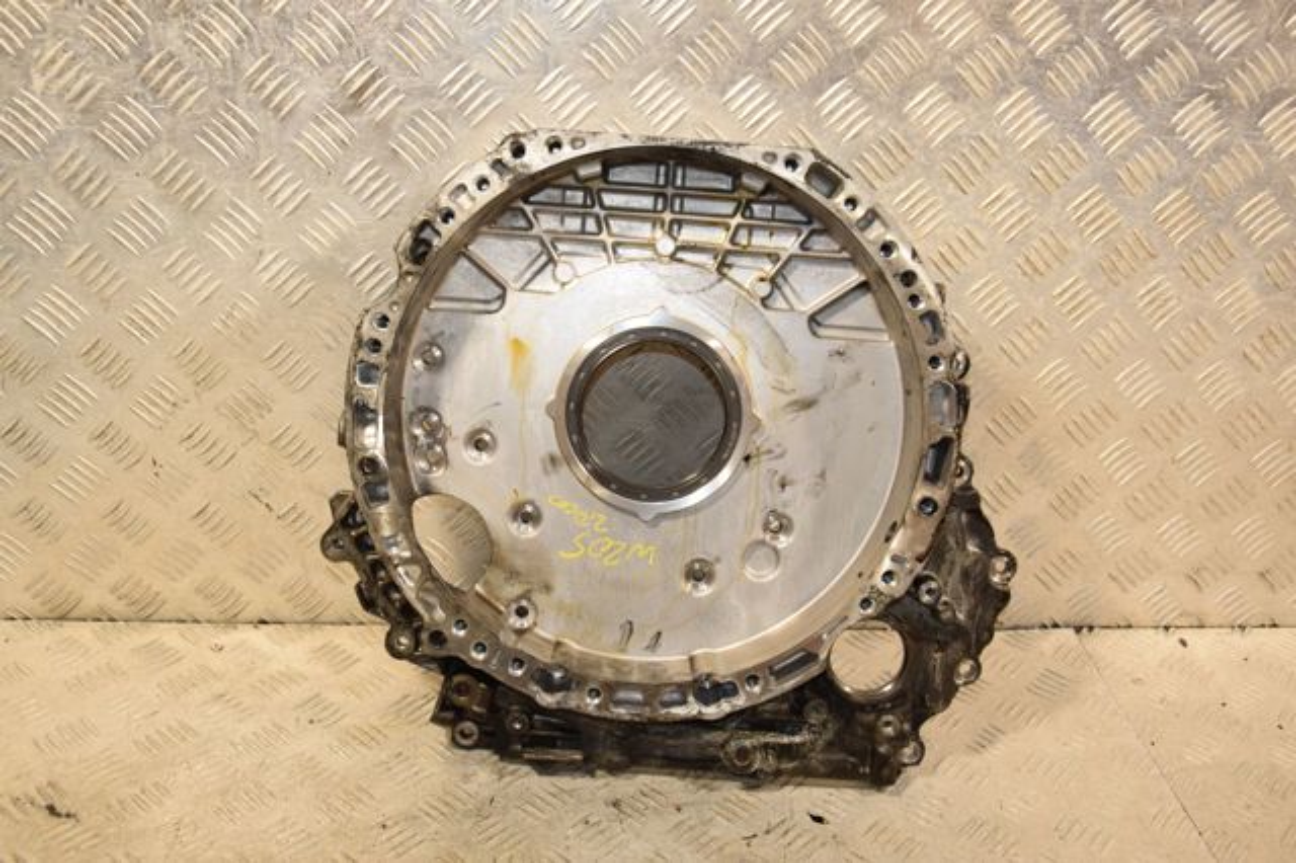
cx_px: 648
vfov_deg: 35.5
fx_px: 1349
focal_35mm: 38
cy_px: 432
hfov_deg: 51.3
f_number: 5.6
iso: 800
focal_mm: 25
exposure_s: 1/200
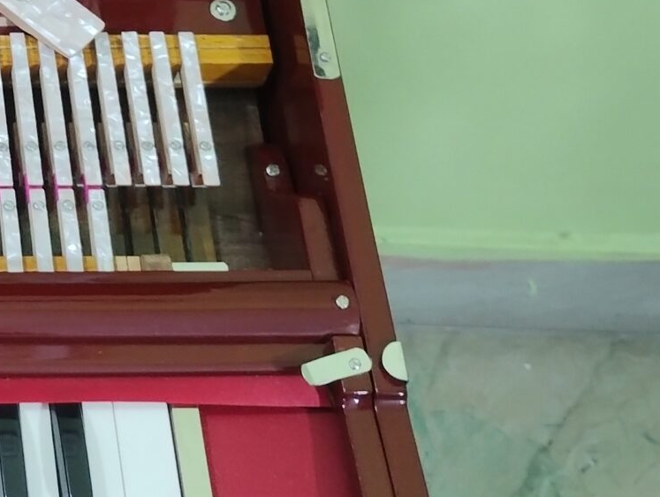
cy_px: -19
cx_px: -336
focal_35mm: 96
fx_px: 1832
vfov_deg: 15.1
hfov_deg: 18.1
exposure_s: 1/33.3
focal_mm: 4.27
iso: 672
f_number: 1.8
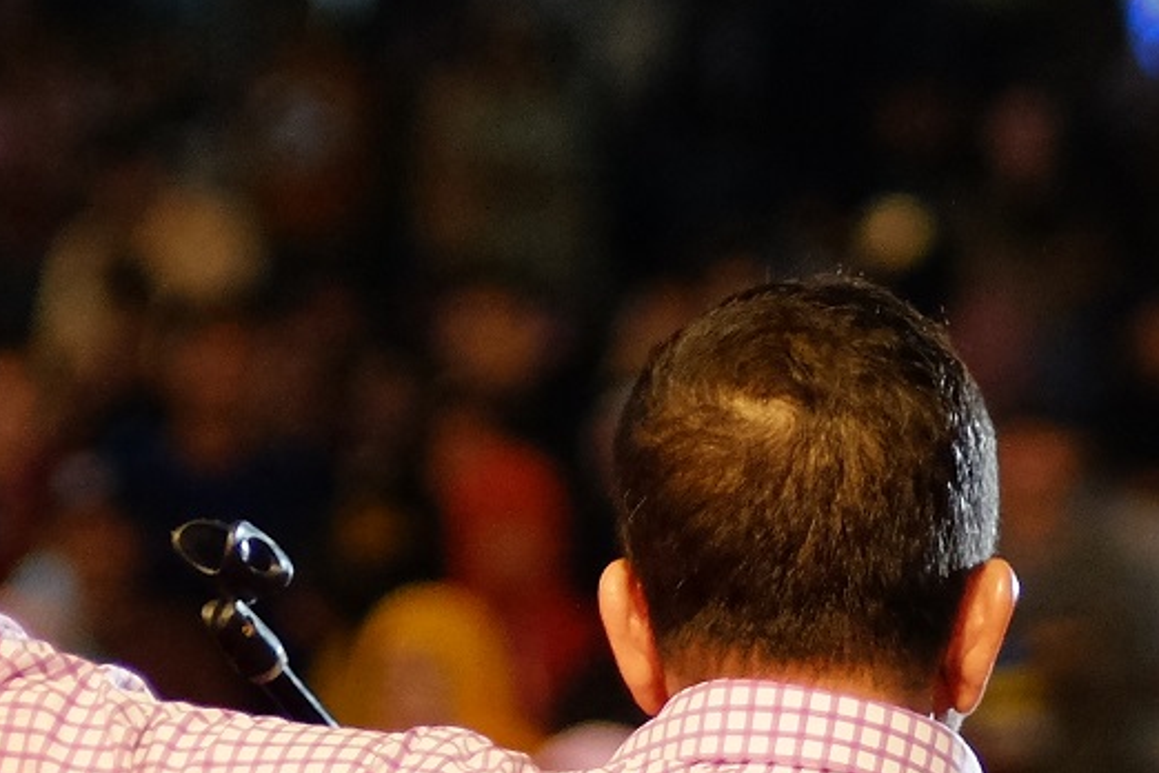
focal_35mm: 394
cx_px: -64
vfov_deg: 3.5
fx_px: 12684
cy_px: 755
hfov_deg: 5.2
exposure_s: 1/180
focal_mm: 56
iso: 1600
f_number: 1.2
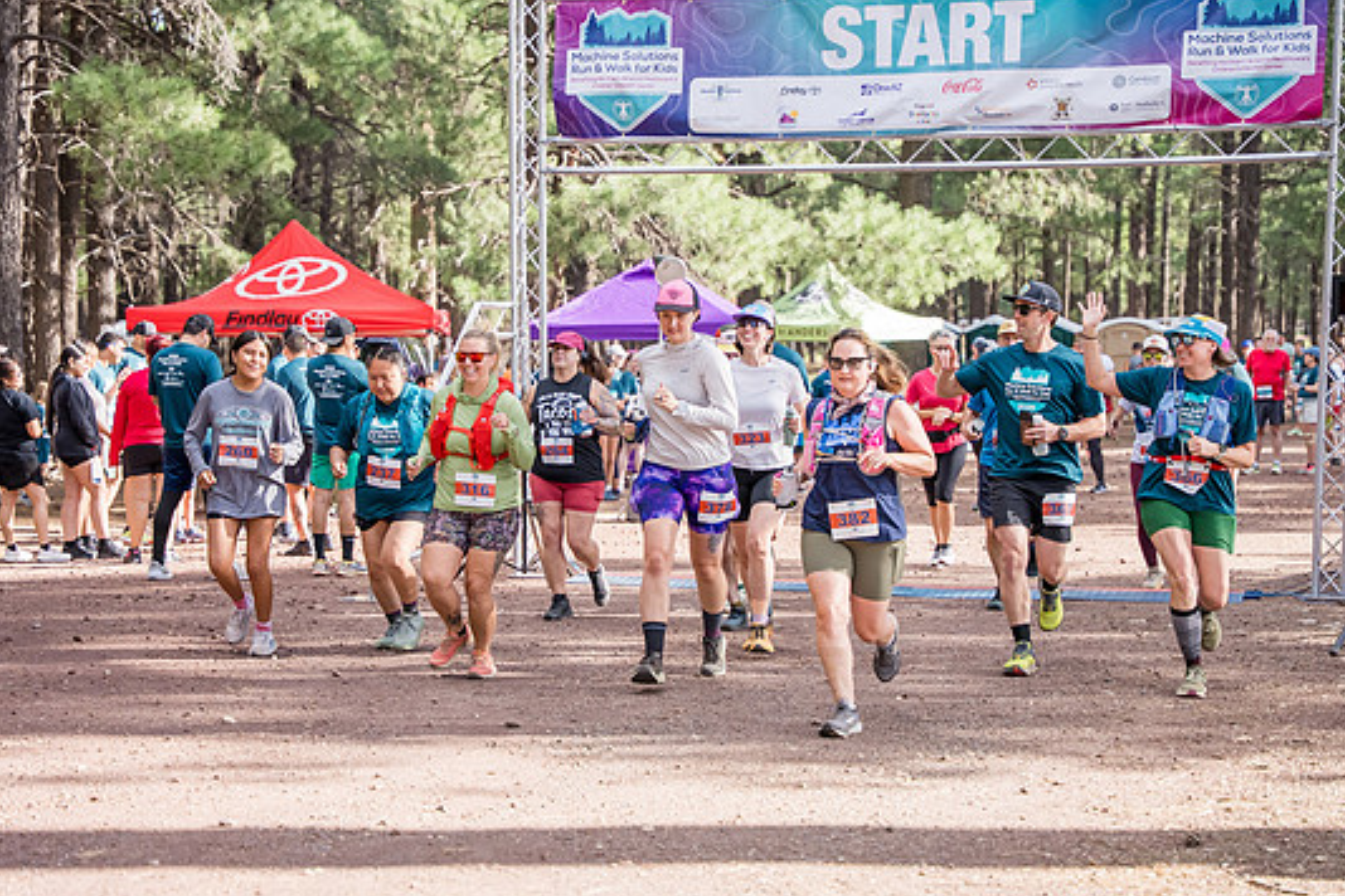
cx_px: 627
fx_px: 2839
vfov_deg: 17.9
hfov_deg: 26.6
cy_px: 477
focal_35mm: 76
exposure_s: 1/1600
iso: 500
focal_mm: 70
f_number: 3.2
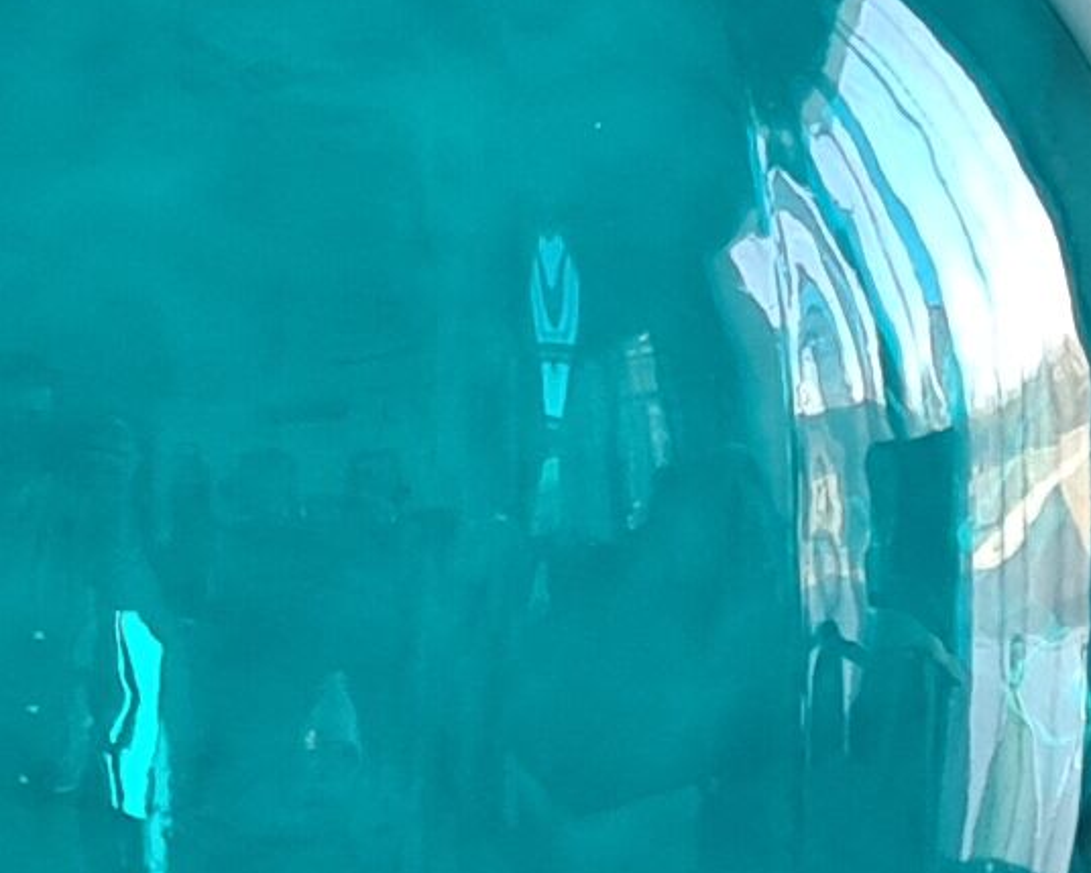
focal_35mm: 191
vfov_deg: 8.1
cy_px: 513
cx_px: -35
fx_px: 6168
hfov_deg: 10.0
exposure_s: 1/50
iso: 80
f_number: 1.8
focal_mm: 5.4
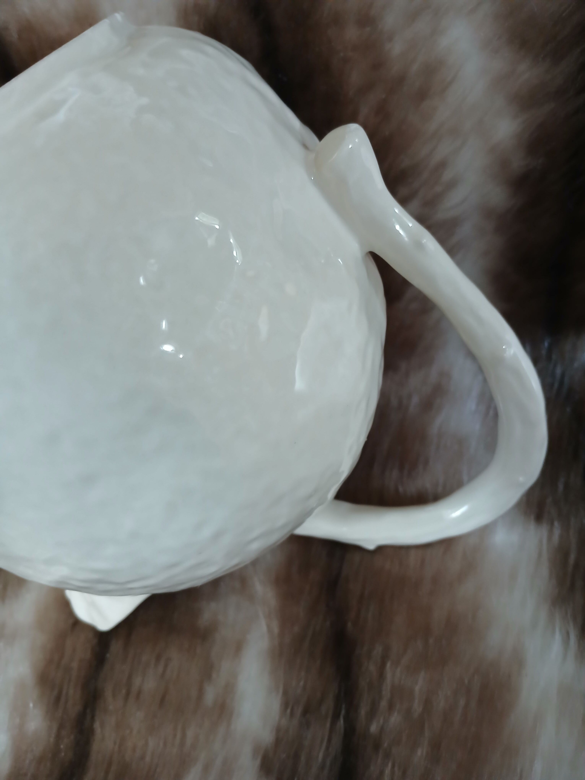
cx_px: 292
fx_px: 586
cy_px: 390
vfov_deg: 67.3
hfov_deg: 53.1
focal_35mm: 26
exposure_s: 1/20
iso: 400
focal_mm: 3.98
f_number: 1.8
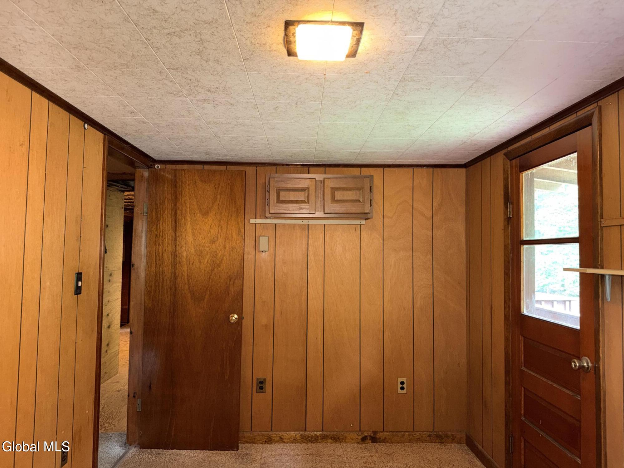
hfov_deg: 71.6
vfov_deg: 56.8
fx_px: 433
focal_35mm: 24
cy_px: 234
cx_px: 312
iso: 160
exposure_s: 1/14
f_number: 1.78
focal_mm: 6.76
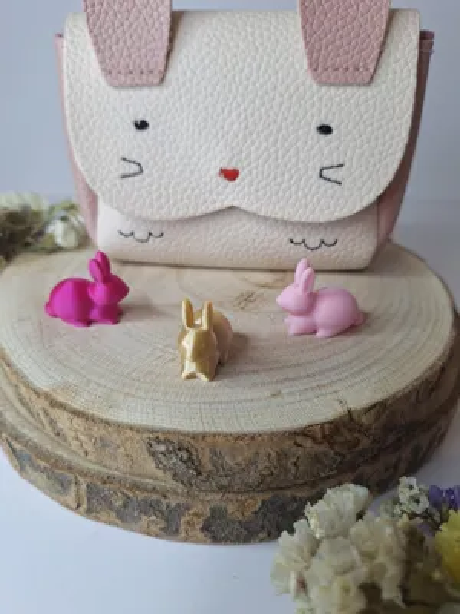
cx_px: 230
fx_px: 408
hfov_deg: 58.9
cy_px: 307
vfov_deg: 73.9
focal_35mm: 23
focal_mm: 5.54
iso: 64
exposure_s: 1/50
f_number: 1.8
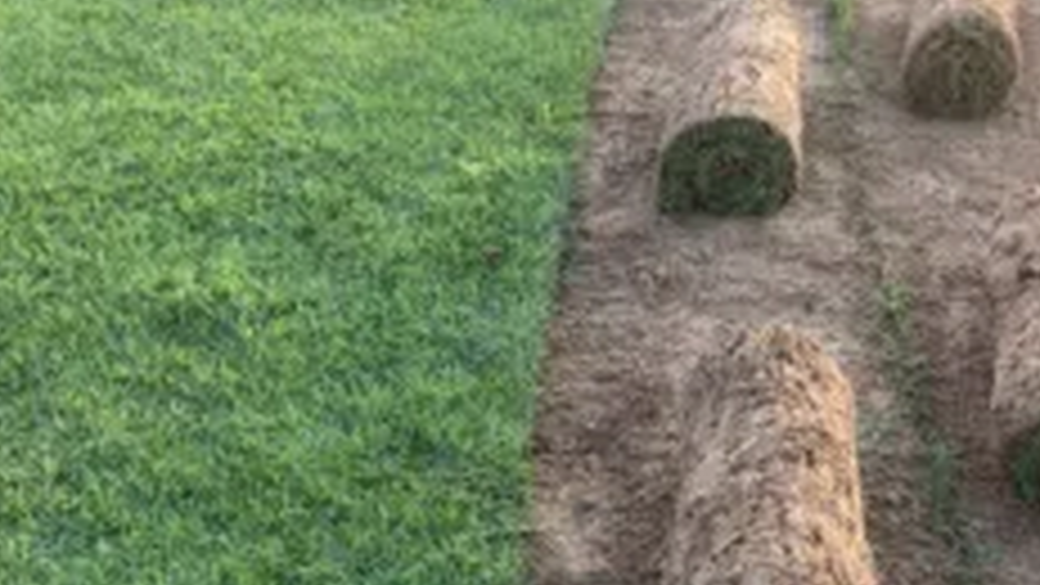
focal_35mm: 49
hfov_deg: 41.9
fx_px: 1351
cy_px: 212
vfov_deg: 24.4
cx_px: 635
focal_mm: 4.25
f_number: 1.8
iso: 40
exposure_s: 1/121
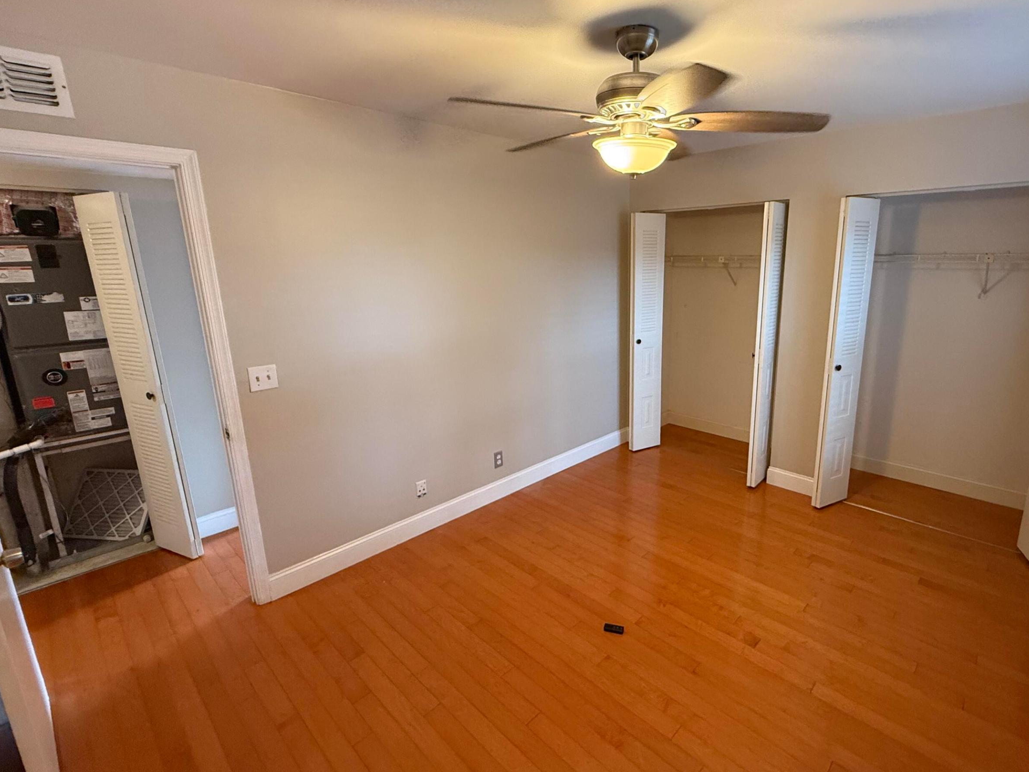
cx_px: 589
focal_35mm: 17
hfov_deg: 90.4
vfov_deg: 74.7
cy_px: 374
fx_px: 505
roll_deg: +1.1
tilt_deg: -11.8
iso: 500
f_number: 2.2
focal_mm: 2.22
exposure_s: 1/60
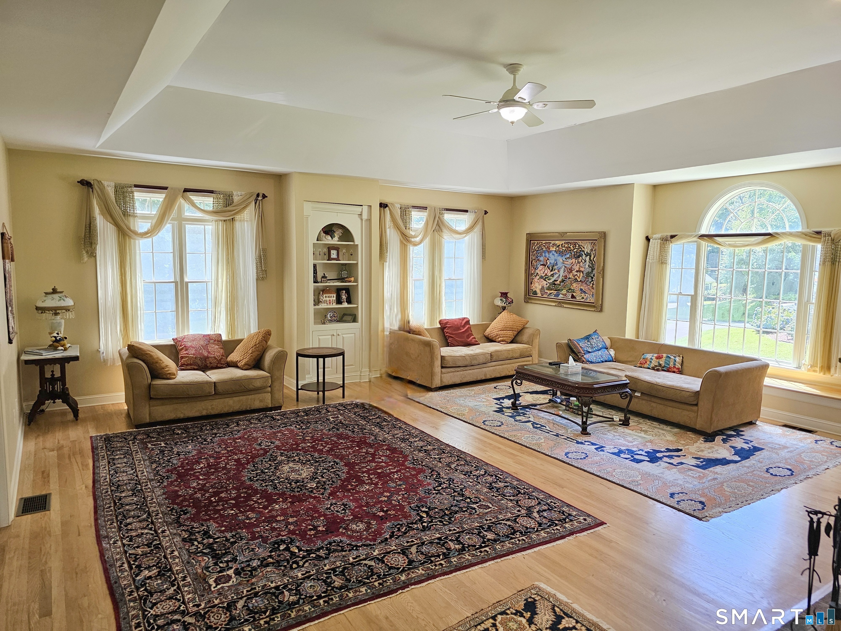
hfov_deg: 73.9
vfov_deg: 58.9
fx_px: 559
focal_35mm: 23
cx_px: 420
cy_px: 316
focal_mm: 6.3
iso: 125
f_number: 1.7
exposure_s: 1/120
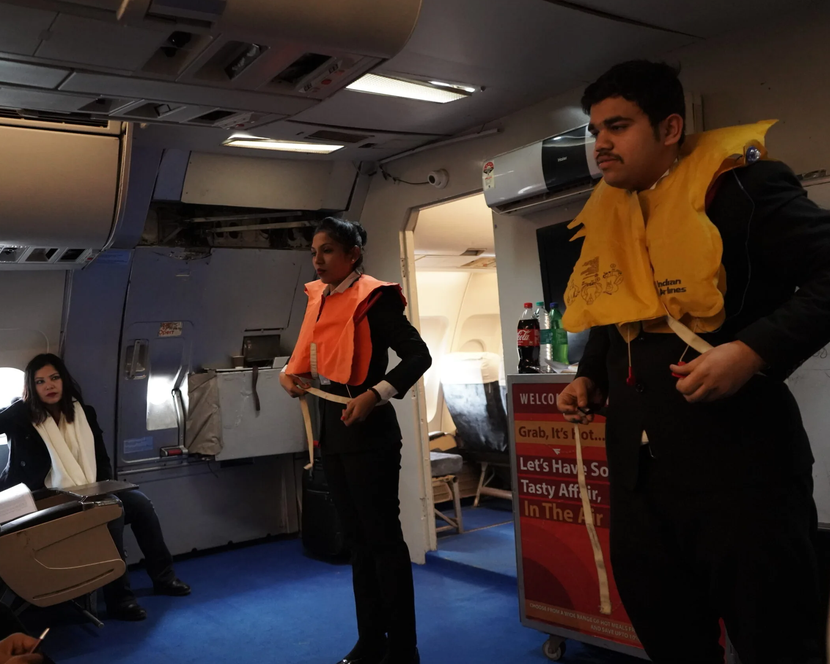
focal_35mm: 33
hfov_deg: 54.1
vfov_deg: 44.5
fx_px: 811
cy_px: 333
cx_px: 366
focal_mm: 29
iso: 8000
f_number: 3.5
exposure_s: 1/125
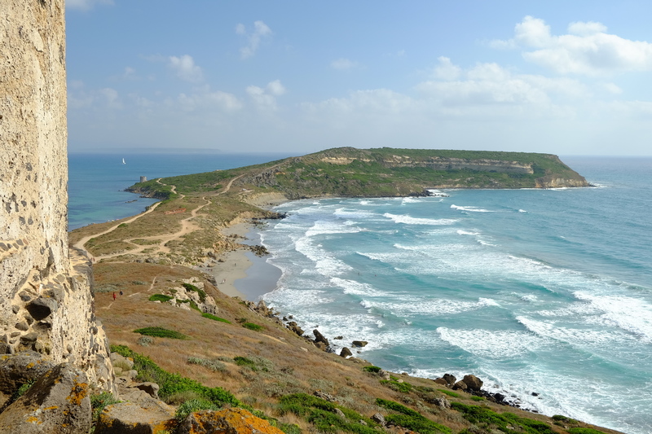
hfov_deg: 54.4
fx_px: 634
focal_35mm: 35
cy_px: 217
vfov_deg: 37.8
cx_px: 326
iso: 200
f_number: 8
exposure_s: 1/200
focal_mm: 23
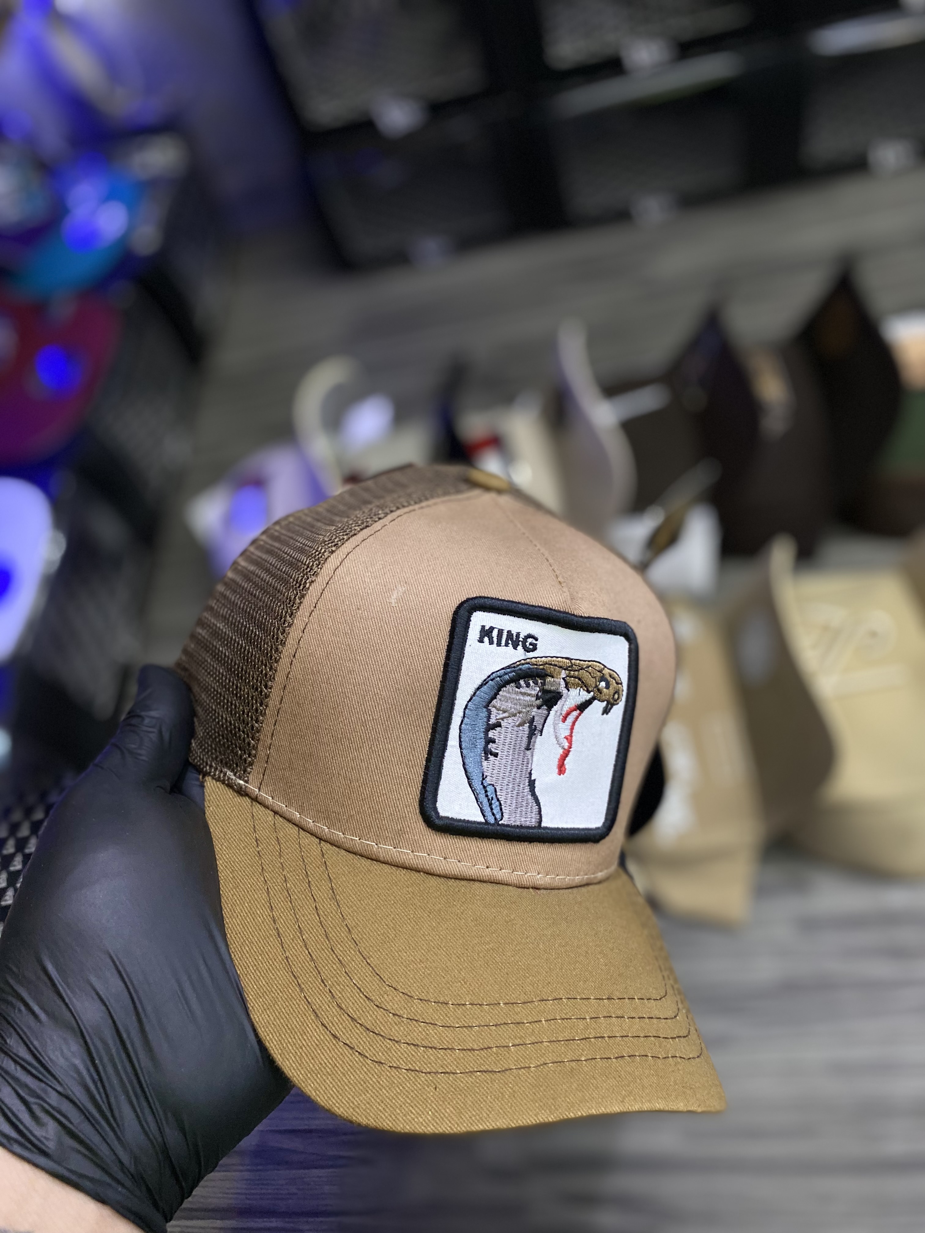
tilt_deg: -54.6
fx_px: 926
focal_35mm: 26
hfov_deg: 53.1
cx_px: 462
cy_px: 616
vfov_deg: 67.3
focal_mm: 4.25
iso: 200
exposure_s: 1/60
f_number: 1.8
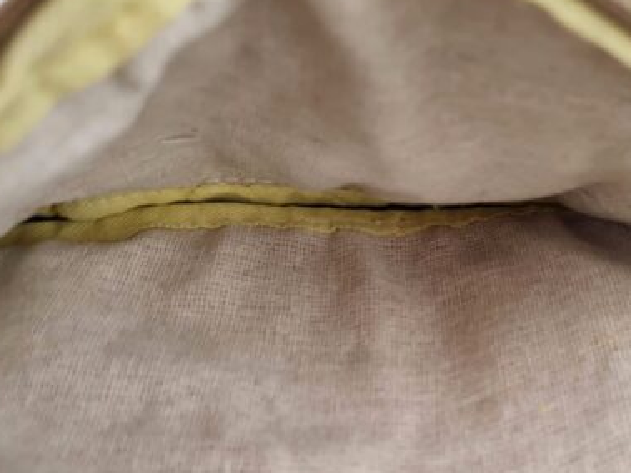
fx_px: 875
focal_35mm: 48
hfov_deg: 39.4
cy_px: 369
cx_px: 401
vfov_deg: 29.6
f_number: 1.8
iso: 64
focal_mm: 5.4
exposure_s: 1/120
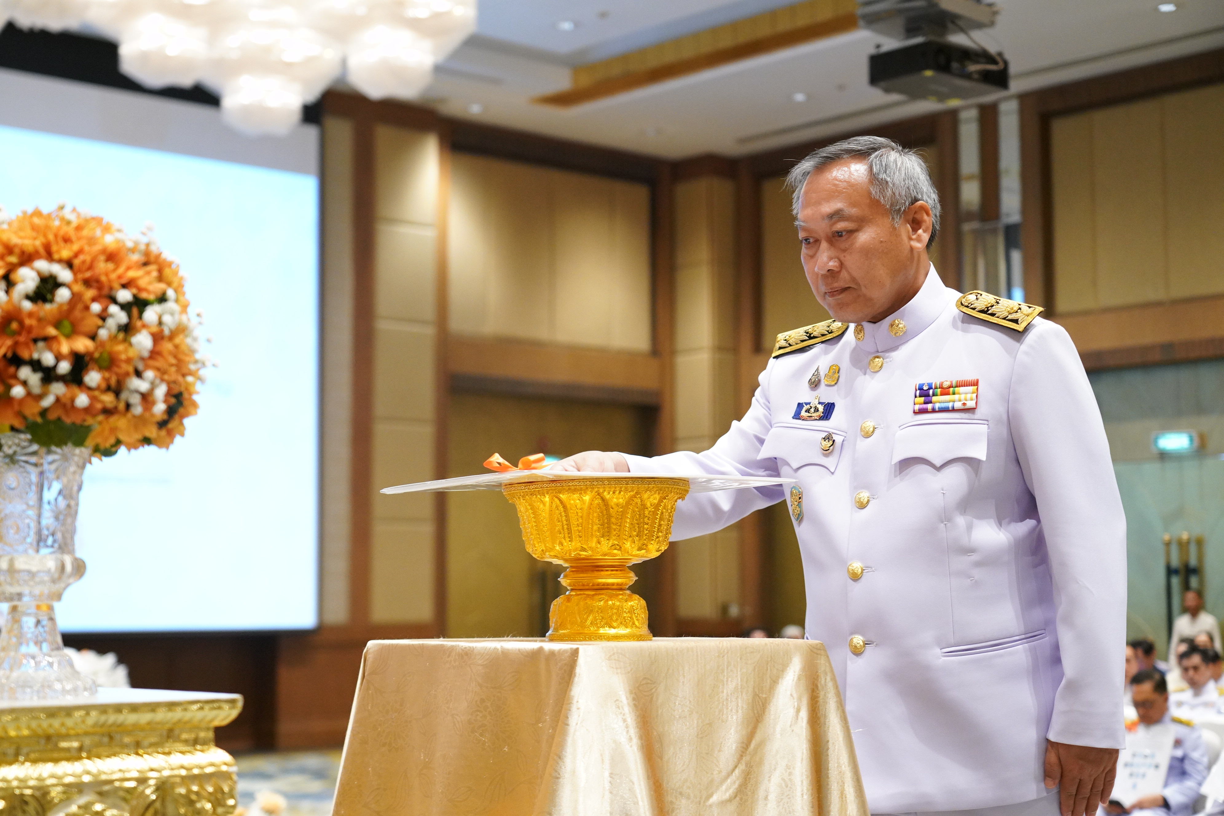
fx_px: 2006
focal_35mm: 59
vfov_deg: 23.0
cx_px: 612
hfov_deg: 33.9
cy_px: 408
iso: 6400
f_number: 4
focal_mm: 59
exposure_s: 1/125
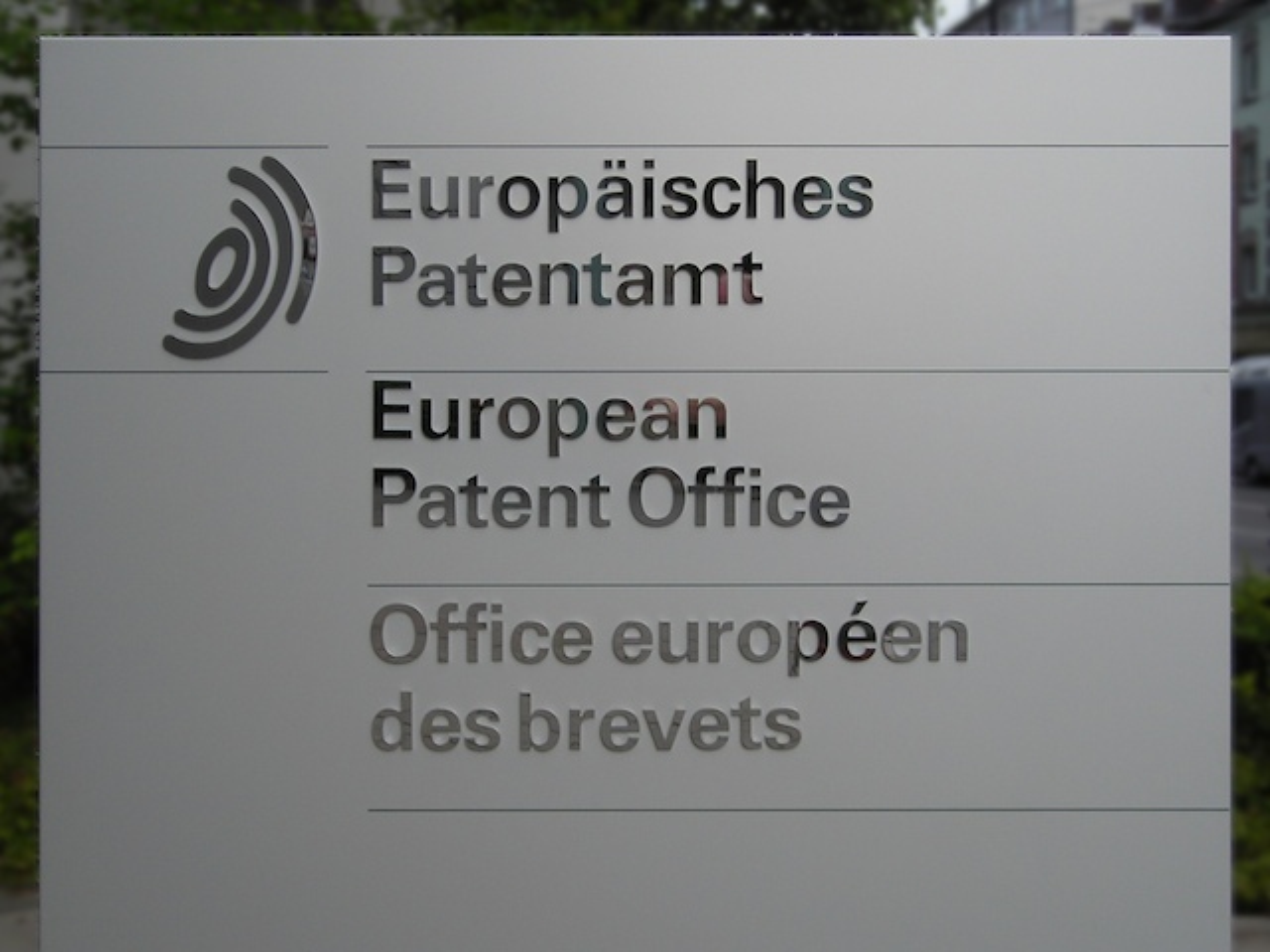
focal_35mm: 38
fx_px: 1394
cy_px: 476
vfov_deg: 37.7
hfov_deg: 49.0
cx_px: 635
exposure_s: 1/350
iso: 50
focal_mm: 6.3
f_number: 3.2
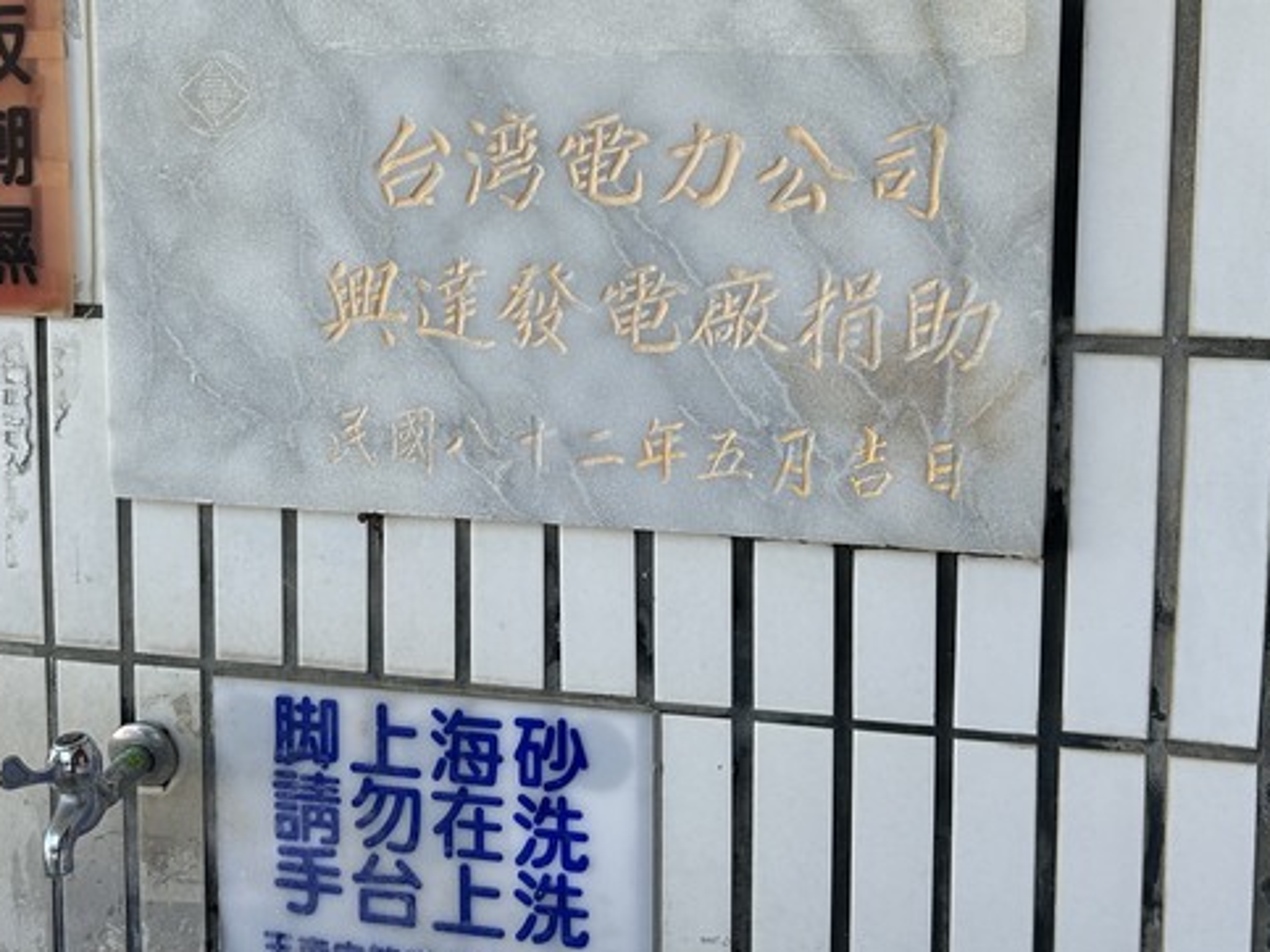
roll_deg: -0.5
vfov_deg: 33.8
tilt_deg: -6.4
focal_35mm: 42
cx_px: 607
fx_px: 1541
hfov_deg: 44.8
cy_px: 264
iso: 50
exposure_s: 1/1224
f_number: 1.5
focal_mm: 5.7
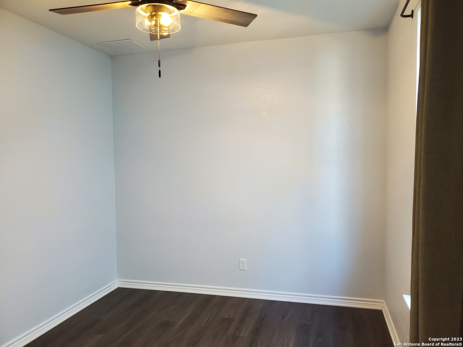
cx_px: 232
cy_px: 174
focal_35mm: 26
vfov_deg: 53.1
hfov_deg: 67.3
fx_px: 348
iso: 200
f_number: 1.5
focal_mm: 4.3
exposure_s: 1/60
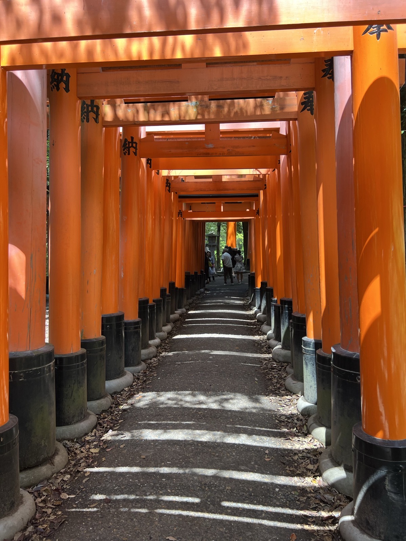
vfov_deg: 67.3
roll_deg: +0.9
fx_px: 407
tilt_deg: -0.2
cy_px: 270
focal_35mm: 26
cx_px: 203
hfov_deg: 53.1
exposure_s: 1/188
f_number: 1.5
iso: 40
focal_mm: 5.7
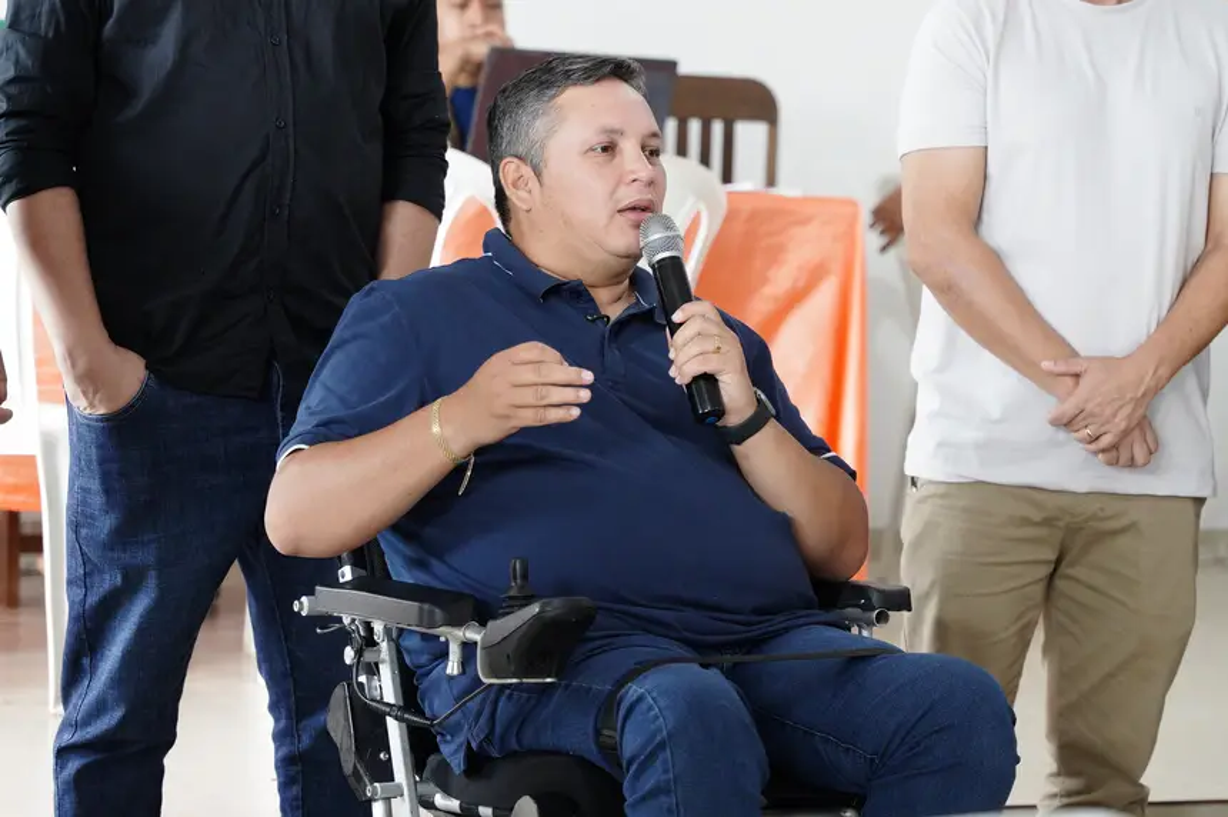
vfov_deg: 13.0
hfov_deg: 19.5
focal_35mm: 105
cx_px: 614
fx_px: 3579
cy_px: 408
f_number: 2.8
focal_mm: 70
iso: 2000
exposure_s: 1/200
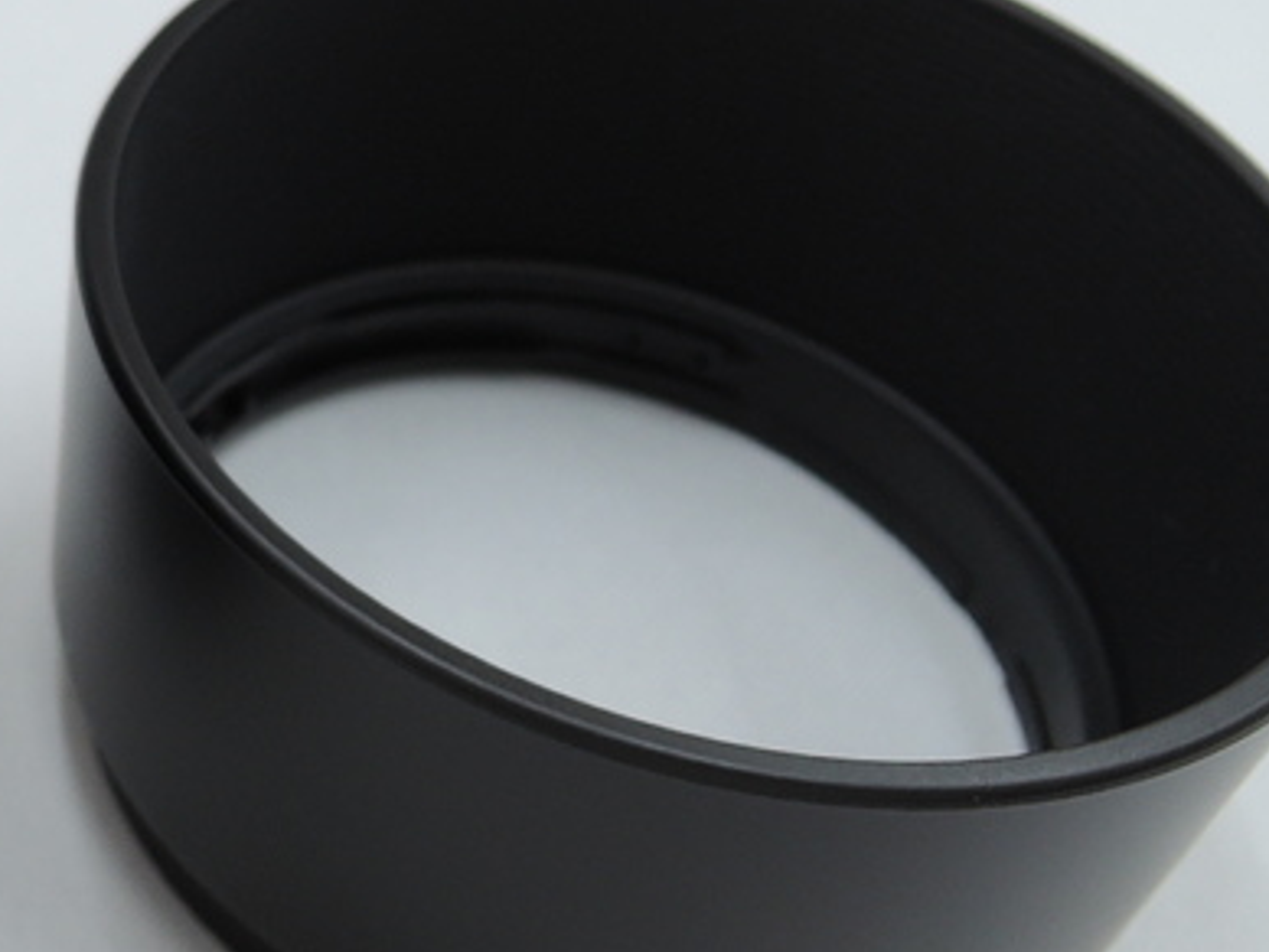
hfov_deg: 23.5
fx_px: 2714
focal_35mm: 74
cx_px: -336
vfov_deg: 19.8
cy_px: 238
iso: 80
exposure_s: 1/40
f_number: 2.8
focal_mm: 5.1
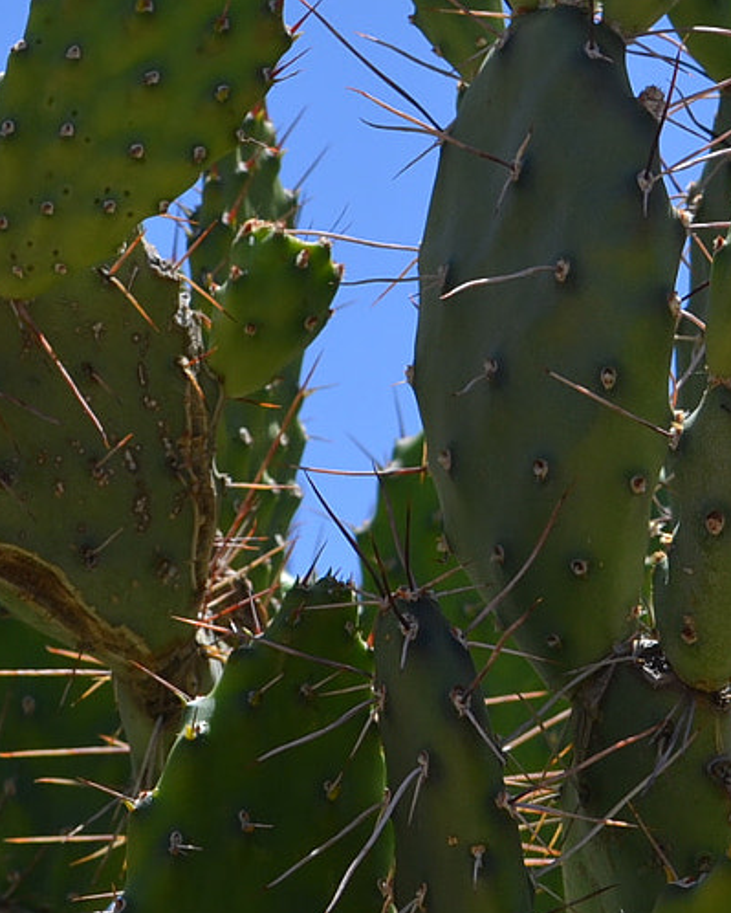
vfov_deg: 7.8
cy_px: 258
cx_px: 768
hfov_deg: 6.2
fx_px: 6714
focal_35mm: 249
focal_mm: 55
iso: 100
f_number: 8
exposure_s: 1/250
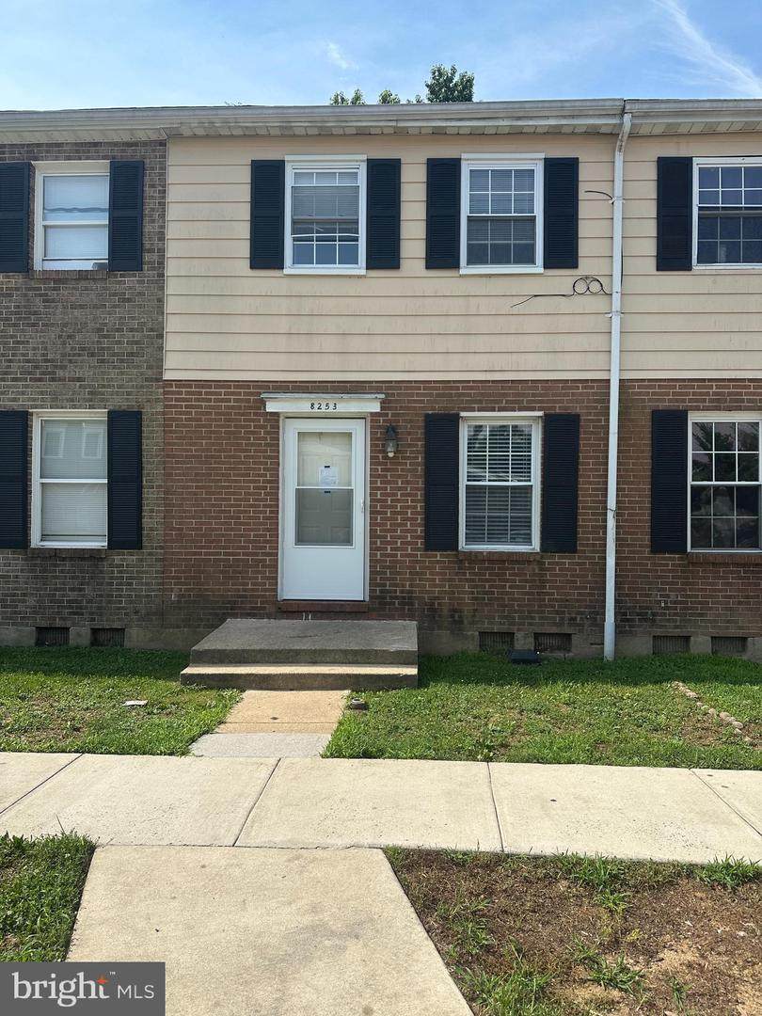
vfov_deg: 71.6
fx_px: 704
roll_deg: -1.3
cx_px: 381
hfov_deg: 56.8
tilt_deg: +1.5
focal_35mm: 24
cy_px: 508
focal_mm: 6.86
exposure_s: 1/4184
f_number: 1.78
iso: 80
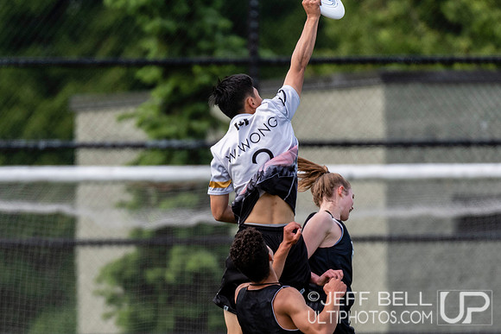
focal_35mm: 1004
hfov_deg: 2.1
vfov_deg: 1.4
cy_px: 279
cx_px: 292
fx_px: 13981
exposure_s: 1/1250
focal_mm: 400
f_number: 4
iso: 450
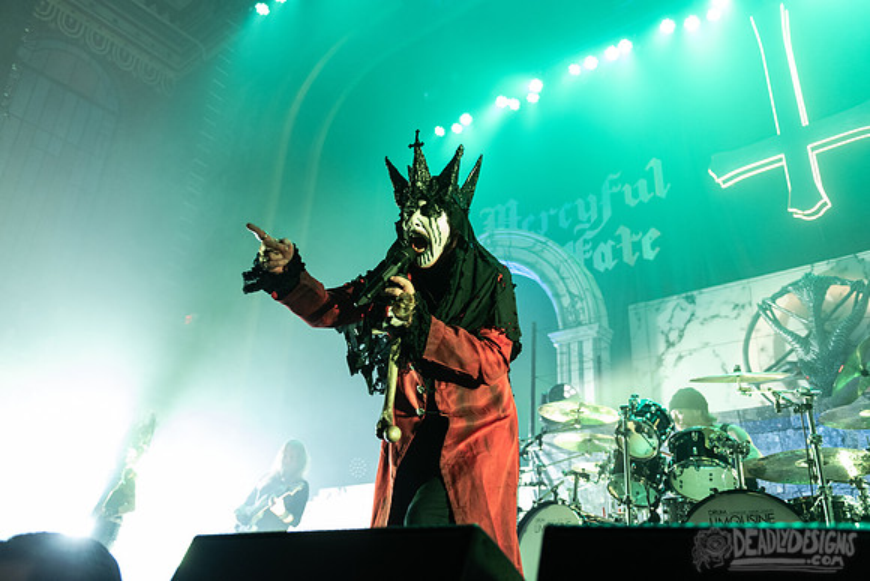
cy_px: 286
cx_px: 404
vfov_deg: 42.3
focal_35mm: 31
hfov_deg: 60.1
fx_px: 751
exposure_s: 1/320
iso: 2000
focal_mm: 29
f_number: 3.2
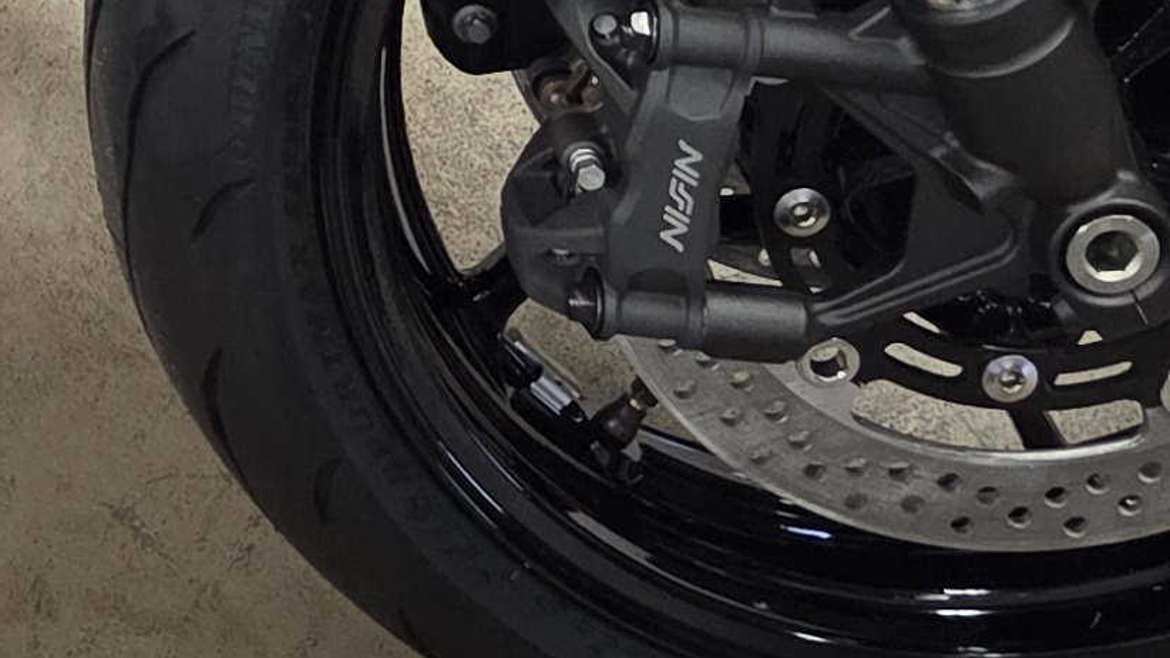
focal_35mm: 122
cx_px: -481
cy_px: -873
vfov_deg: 9.0
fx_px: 3784
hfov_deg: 16.3
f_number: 1.8
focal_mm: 5.4
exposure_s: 1/120
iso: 640
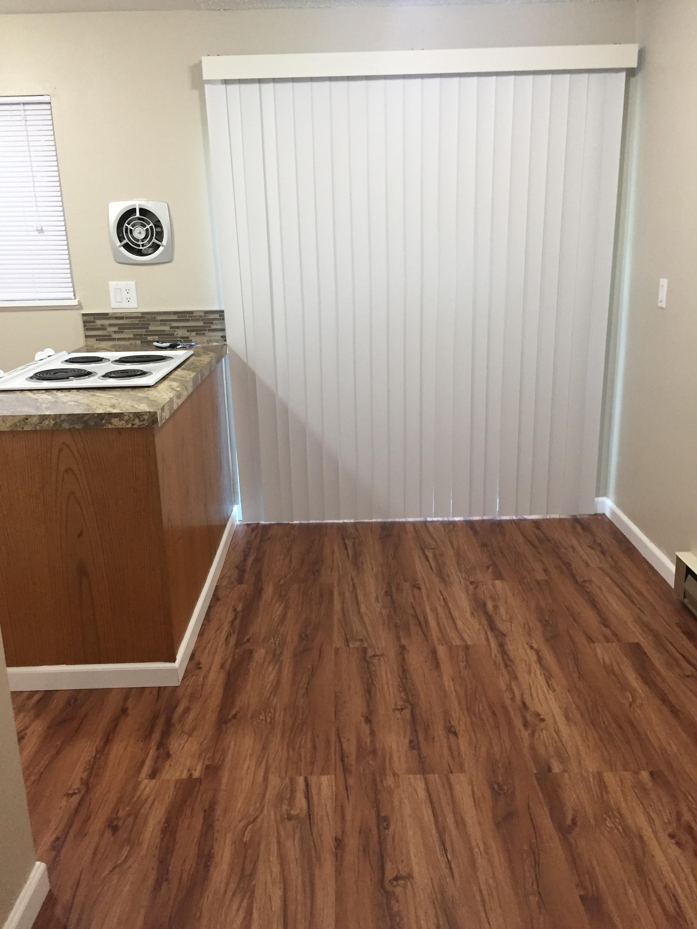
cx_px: 348
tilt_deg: -15.9
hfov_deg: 48.2
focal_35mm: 29
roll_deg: +2.0
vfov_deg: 61.7
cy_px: 464
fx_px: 779
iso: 125
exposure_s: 1/30
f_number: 2.2
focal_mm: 4.15
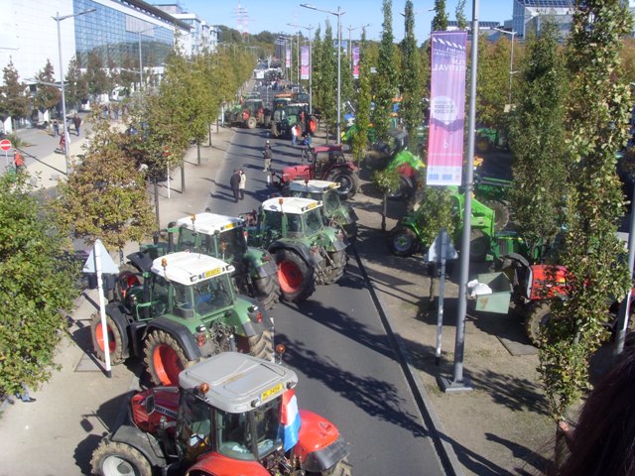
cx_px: 318
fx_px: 660
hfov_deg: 51.4
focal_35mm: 36
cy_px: 238
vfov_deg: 39.7
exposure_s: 1/350
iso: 80
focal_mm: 6
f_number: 5.5
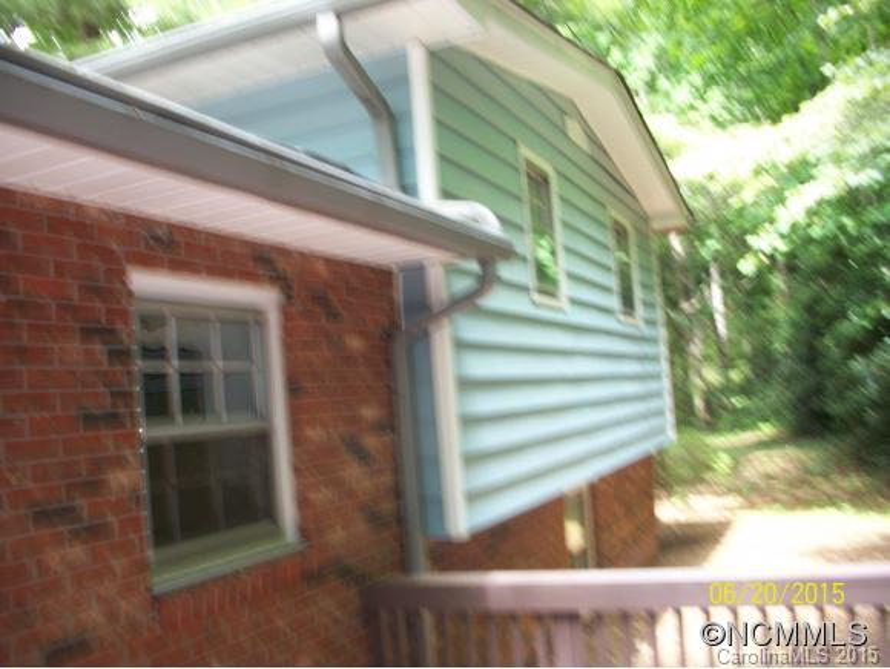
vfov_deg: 40.8
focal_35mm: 35
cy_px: 334
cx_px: 445
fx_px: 901
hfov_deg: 52.6
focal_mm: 6.3
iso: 80
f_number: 3.1
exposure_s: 1/30
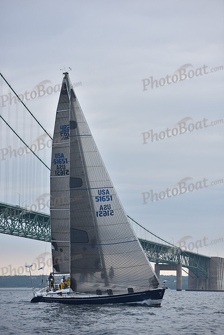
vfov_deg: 16.8
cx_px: 112
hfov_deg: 11.2
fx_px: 1138
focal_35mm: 122
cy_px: 168
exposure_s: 1/640
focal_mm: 122
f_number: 3.5
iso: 400
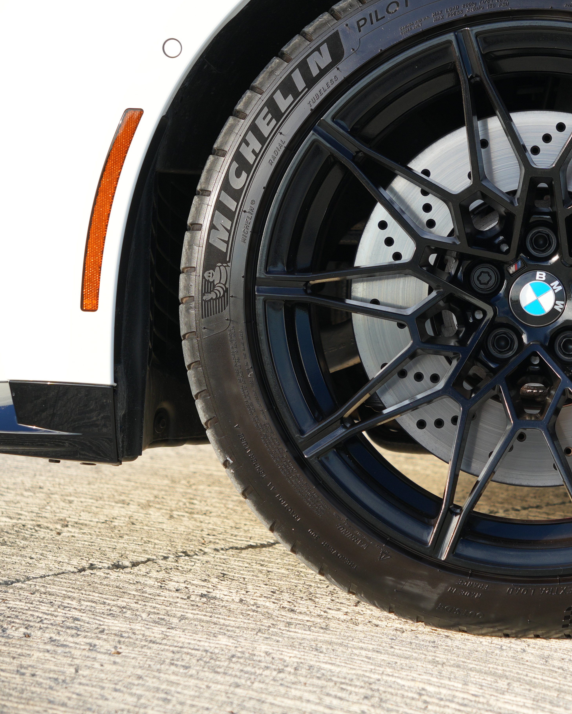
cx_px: 587
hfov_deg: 15.7
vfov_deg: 19.9
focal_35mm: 96
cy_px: 318
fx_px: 2036
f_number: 4
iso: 100
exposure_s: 1/80
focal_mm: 40.1
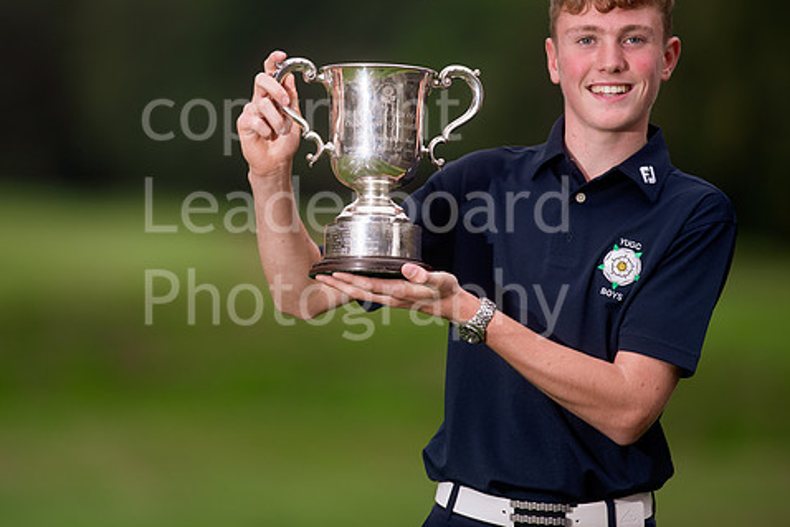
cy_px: 221
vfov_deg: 3.8
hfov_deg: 5.7
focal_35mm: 364
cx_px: 359
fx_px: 7990
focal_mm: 300
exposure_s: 1/250
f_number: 4
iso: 160
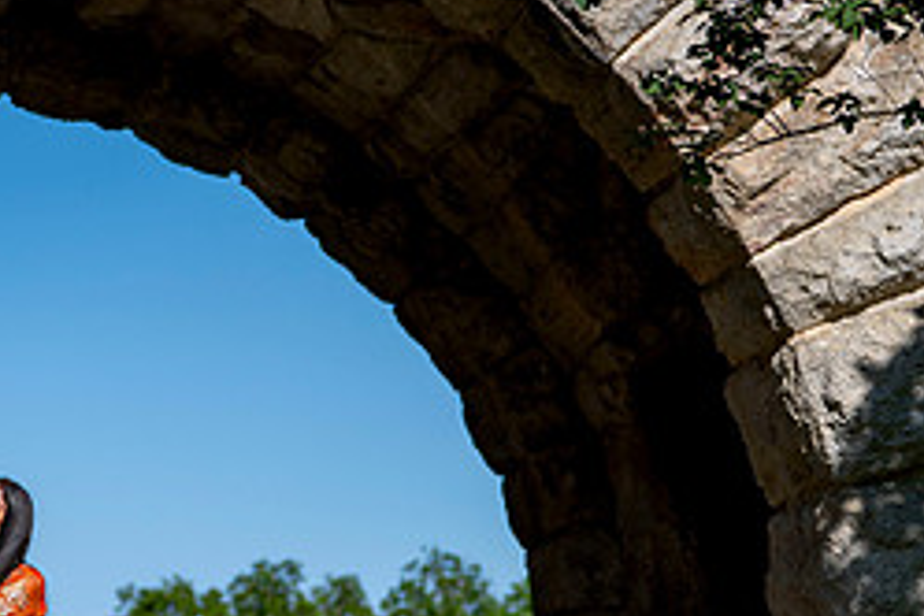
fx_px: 4517
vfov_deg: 7.8
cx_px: 193
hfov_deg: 11.6
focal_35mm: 176
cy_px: 351
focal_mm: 70
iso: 250
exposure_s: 1/8000
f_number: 2.8
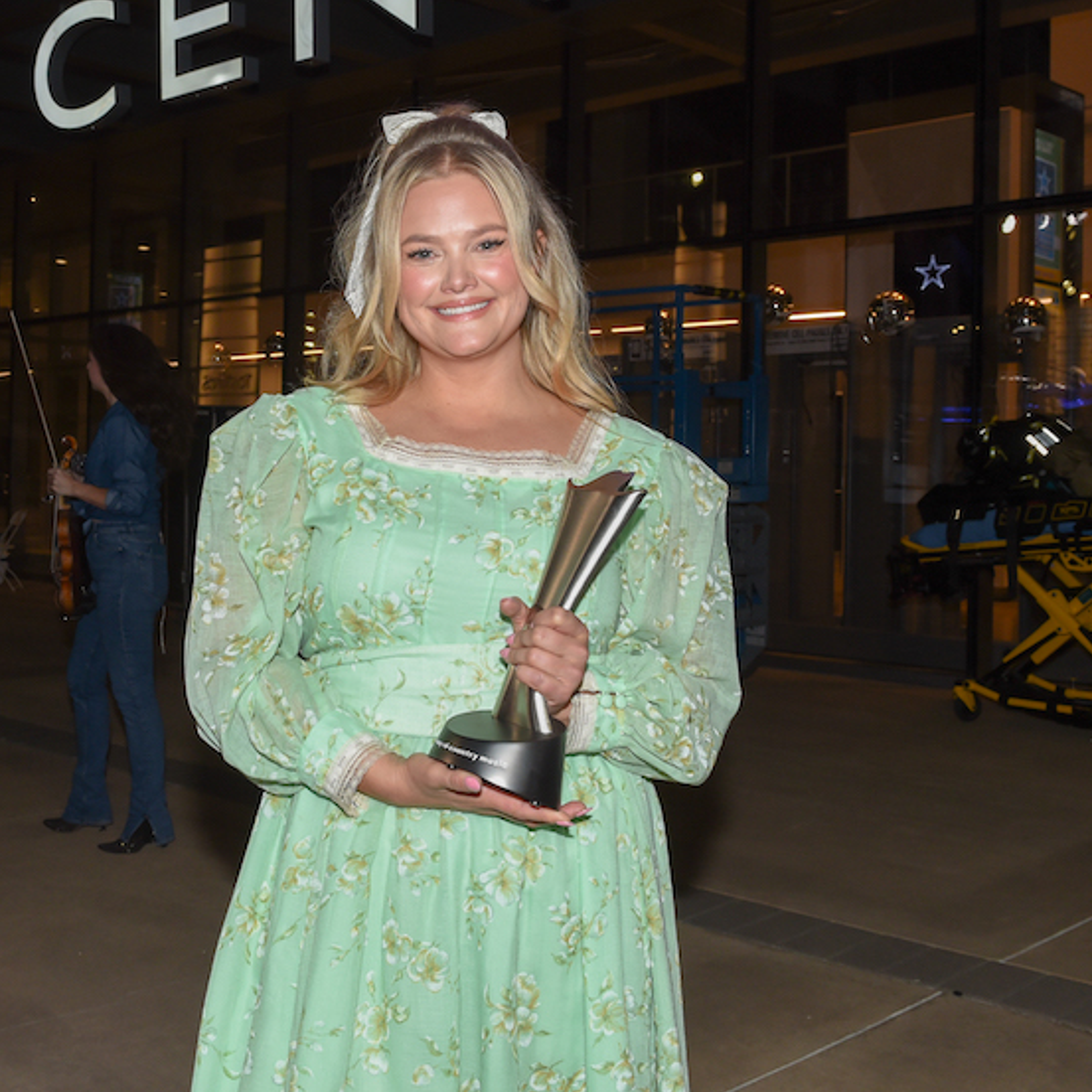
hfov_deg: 41.7
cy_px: 546
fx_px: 1428
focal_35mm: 40
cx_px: 446
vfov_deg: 41.9
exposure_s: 1/60
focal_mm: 31
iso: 1250
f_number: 10
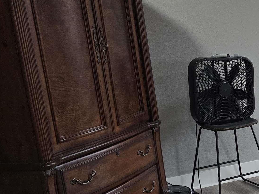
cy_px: 126
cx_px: 358
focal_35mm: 64
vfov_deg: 22.9
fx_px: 479
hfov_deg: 25.1
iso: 250
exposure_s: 1/120
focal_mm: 6.3
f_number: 1.7
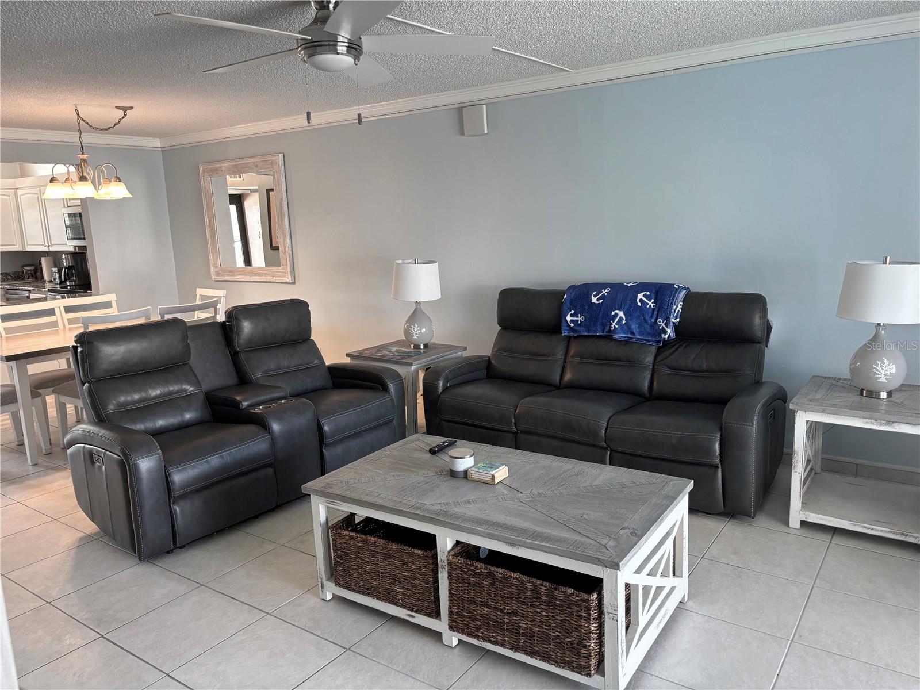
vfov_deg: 53.1
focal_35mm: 26
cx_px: 460
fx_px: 691
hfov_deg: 67.3
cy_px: 345
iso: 100
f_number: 1.6
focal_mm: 5.96
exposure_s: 1/60
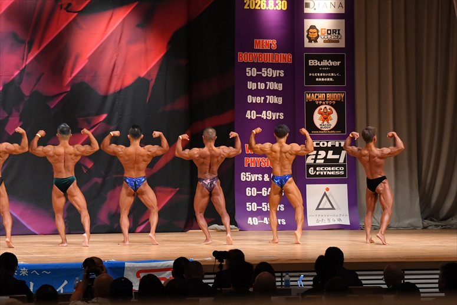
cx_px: 228
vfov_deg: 9.9
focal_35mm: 138
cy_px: 152
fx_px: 1751
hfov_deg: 14.9
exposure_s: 1/400
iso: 5600
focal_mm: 92
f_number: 5.6
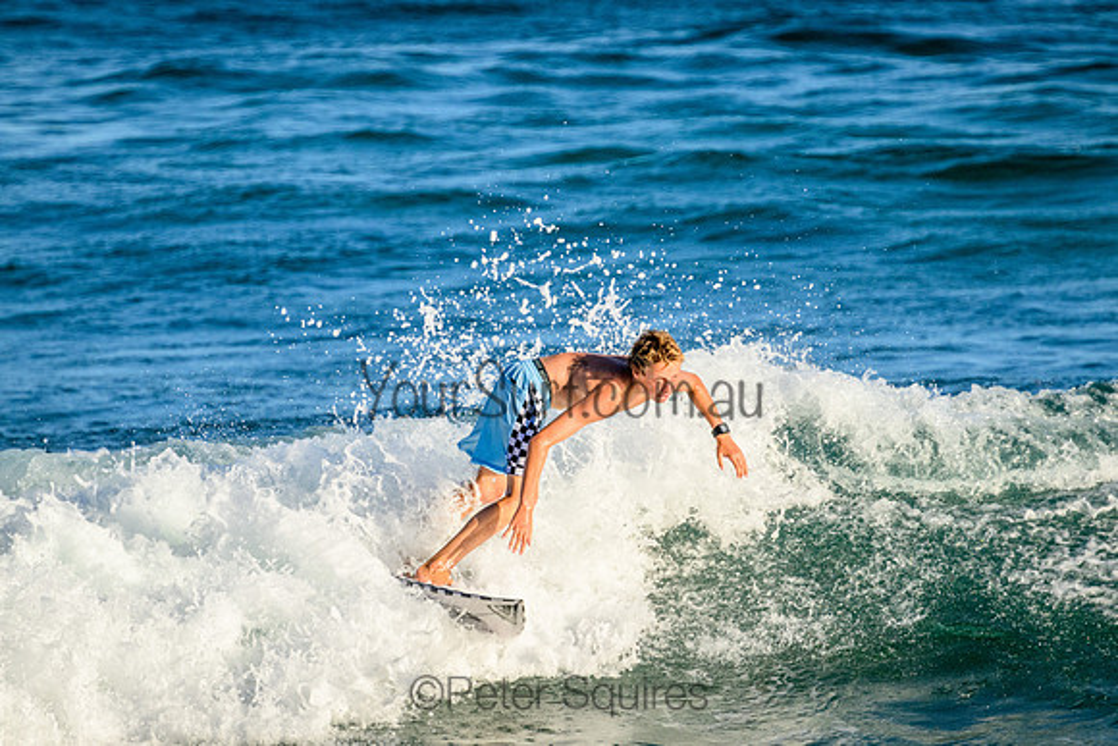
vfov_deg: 1.7
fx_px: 24849
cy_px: 373
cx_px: 559
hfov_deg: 2.6
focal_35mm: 800
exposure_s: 1/2000
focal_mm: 800
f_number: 11
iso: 1600
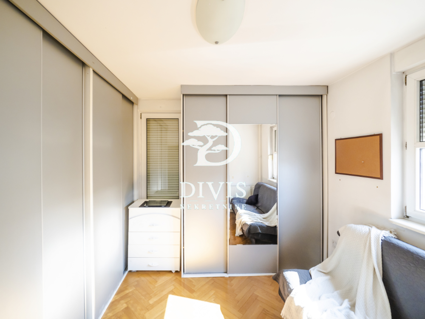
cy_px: 160
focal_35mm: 14
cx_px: 212
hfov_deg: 102.1
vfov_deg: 85.7
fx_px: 172
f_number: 4
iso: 400
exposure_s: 1/160
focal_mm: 7
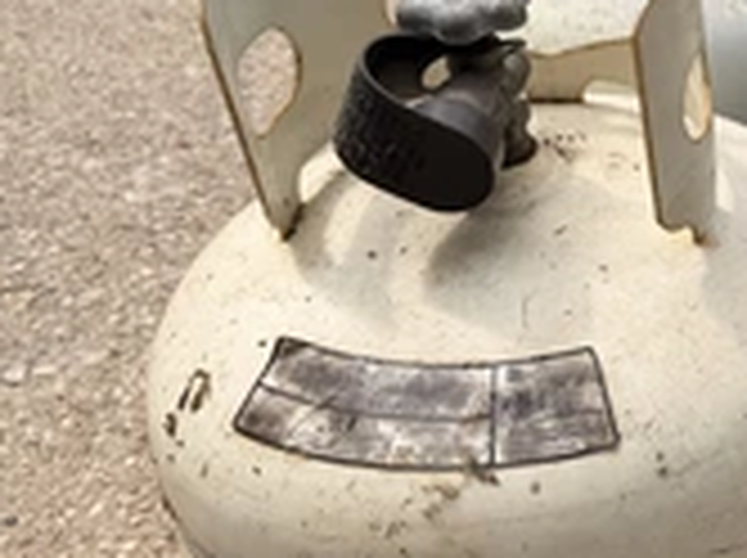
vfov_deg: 25.2
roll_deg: +1.6
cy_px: 274
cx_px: 810
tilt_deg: -35.3
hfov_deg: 30.1
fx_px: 1250
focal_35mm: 58
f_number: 1.78
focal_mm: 6.76
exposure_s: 1/3759
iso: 80
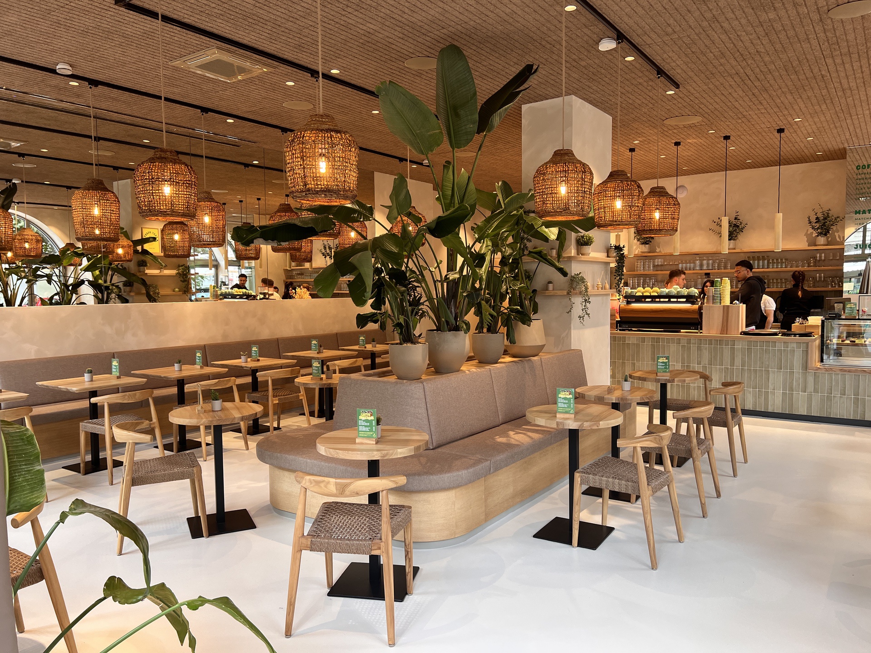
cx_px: 436
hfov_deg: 67.3
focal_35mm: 26
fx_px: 654
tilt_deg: -3.2
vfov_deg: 53.1
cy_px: 326
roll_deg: +1.0
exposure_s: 1/121
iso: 100
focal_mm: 5.7
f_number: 1.5
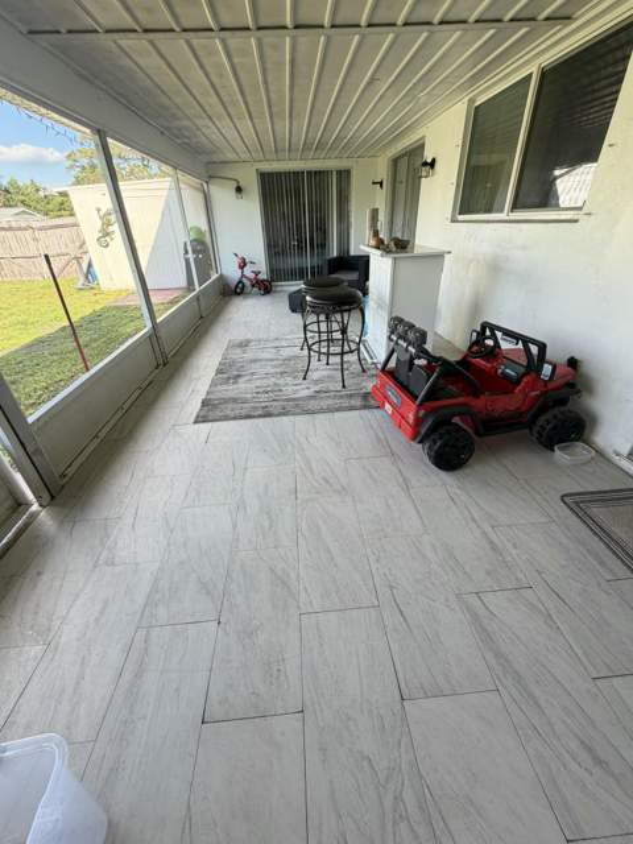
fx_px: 341
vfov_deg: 102.1
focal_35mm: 14
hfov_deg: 85.7
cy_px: 422
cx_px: 316
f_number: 2.2
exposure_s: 1/121
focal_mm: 2.22
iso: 80
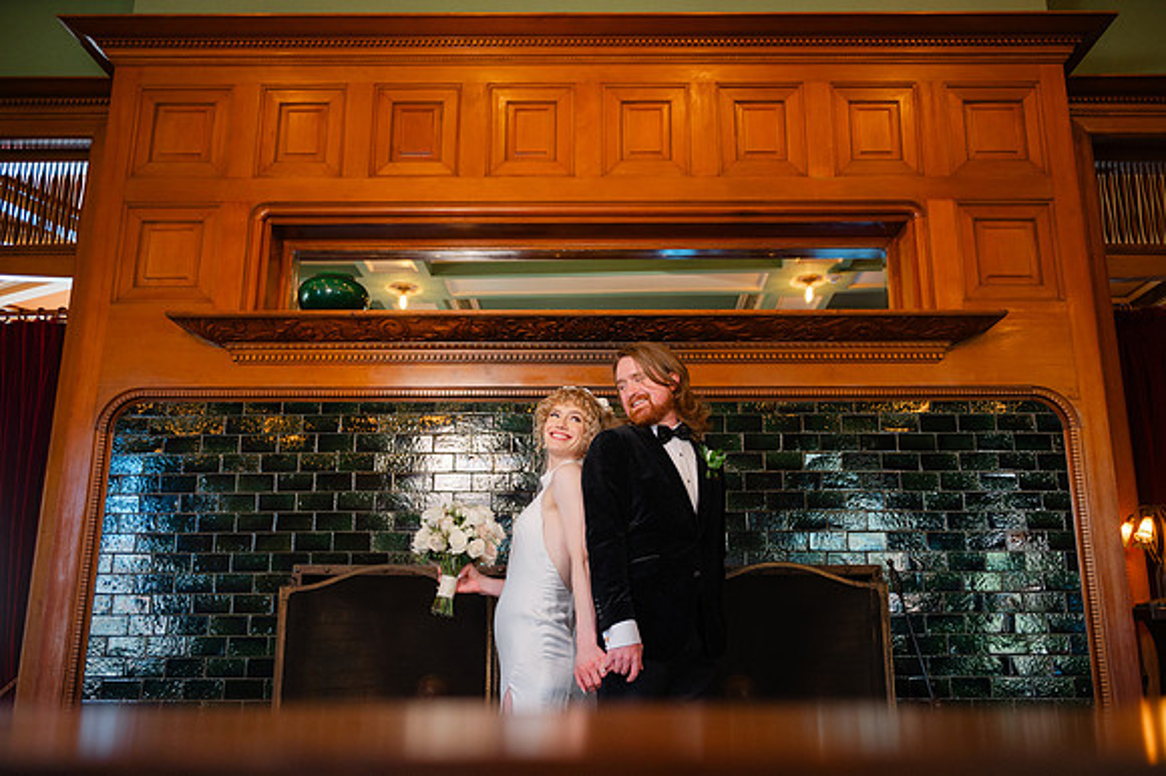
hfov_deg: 62.6
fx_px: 959
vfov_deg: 44.1
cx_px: 614
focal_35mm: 30
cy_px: 406
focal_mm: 28
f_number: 2.8
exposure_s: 1/125
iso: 1000
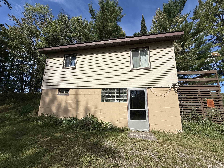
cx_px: 112
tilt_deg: +12.9
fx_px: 91
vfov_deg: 85.7
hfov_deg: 102.1
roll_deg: -1.6
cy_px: 84
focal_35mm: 14
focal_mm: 2.22
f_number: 2.2
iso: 50
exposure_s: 1/4149
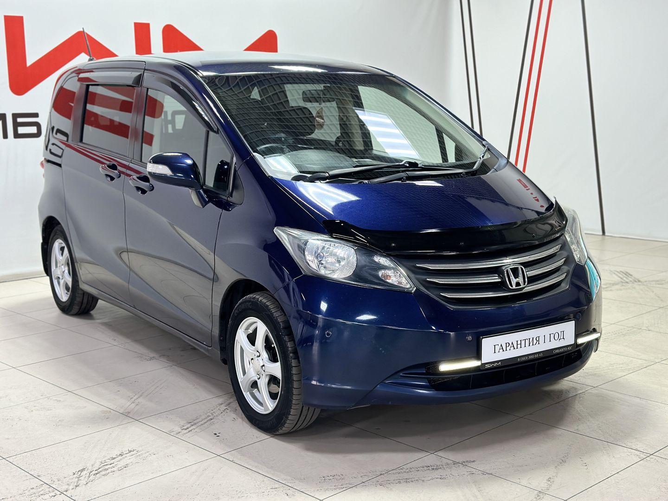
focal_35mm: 48
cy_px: 250
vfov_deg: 30.3
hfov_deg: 39.7
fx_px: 926
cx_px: 334
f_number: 1.78
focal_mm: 6.86
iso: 200
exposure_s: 1/100
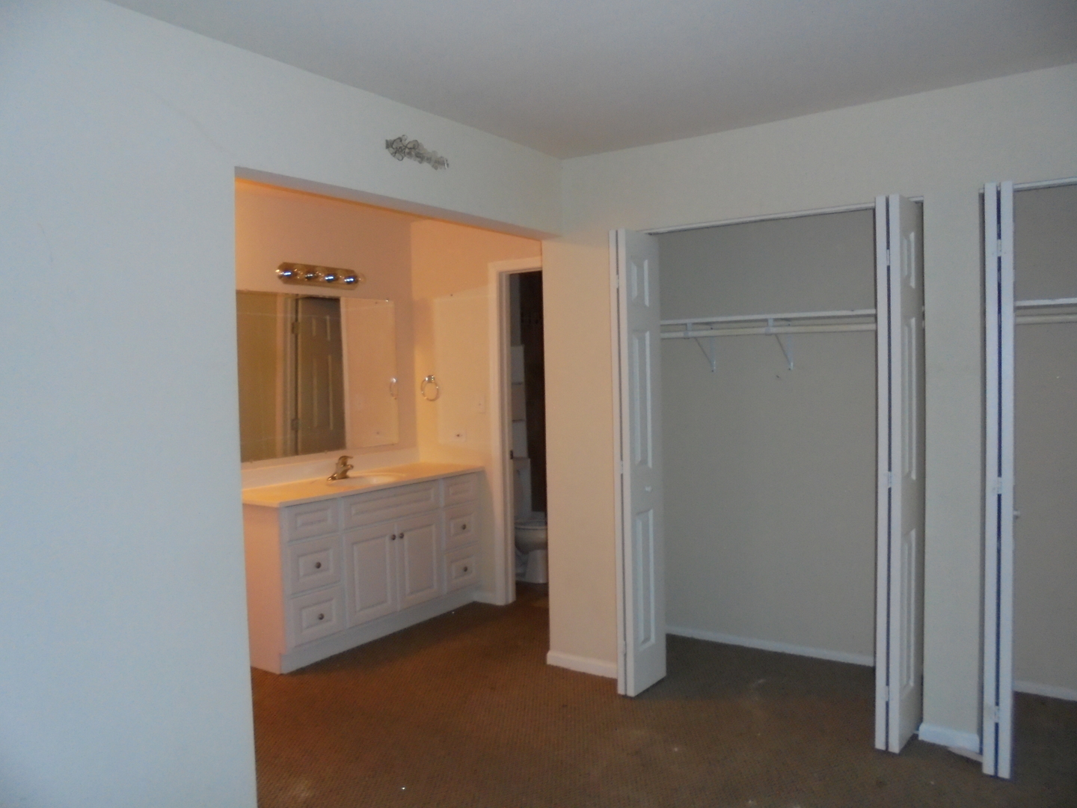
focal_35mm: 26
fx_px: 809
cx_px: 538
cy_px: 404
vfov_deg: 53.1
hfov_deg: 67.3
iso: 400
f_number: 3.5
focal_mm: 4.6
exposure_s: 1/30
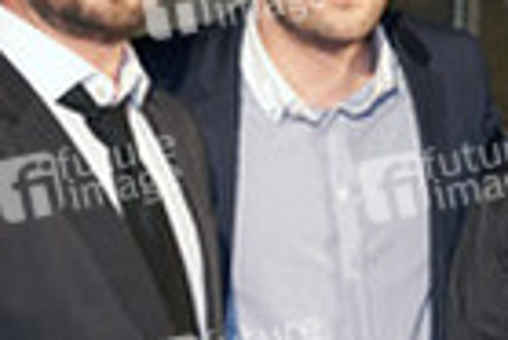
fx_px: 2514
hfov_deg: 11.4
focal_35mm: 178
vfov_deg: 7.7
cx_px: 501
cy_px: 271
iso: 1600
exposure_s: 1/160
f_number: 4
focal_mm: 55
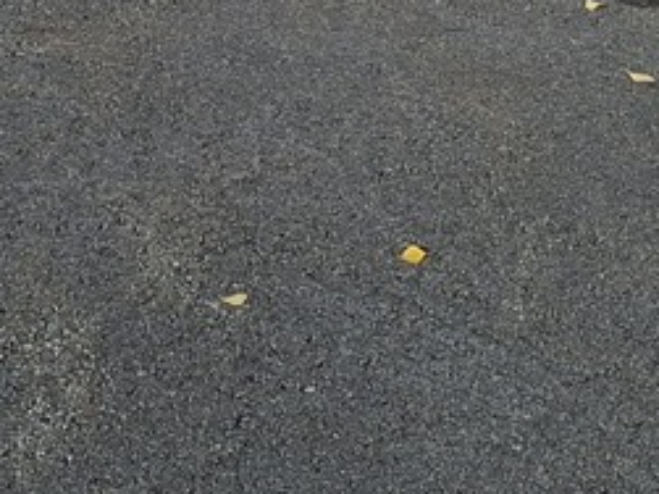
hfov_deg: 14.9
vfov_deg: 9.8
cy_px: -728
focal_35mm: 132
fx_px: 2512
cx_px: 197
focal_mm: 5.54
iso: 50
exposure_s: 1/1938
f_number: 1.8
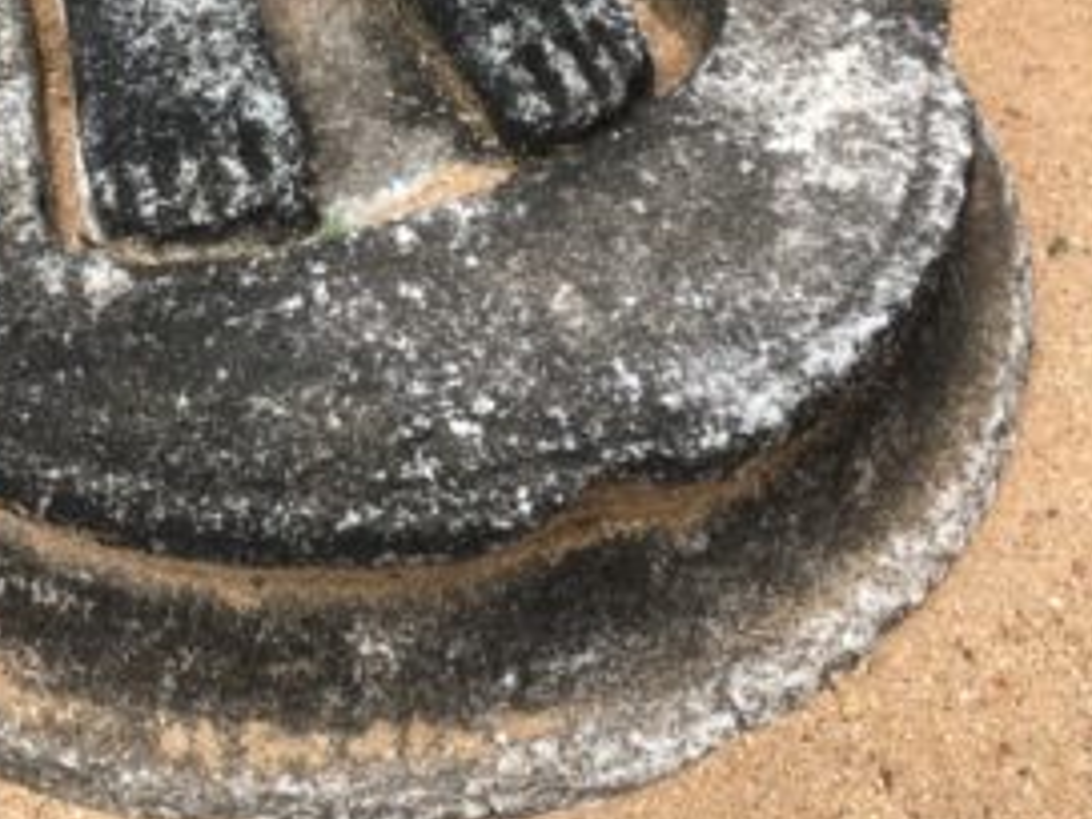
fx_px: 1514
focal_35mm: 48
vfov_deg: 29.7
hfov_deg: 38.6
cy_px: 197
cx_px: 265
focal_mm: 4.15
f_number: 2.2
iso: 25
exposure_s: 1/484
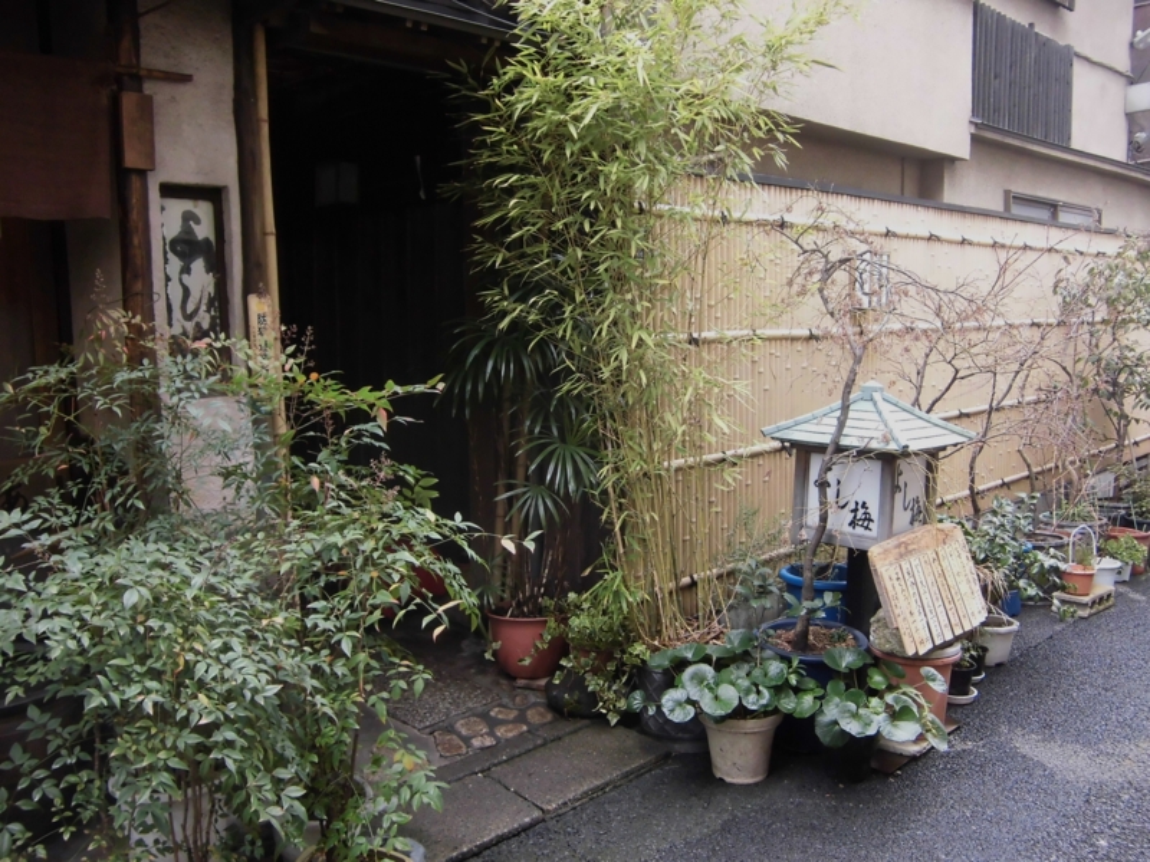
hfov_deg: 58.4
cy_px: 431
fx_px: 1030
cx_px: 575
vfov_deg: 45.4
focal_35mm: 31
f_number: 2.9
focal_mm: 5.5
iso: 200
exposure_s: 1/60
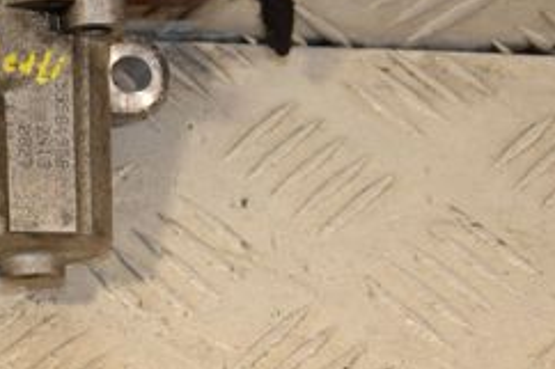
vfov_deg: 6.9
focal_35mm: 198
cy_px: -14
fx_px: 3050
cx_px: -170
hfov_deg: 10.2
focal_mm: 50
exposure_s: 1/200
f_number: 6.3
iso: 800
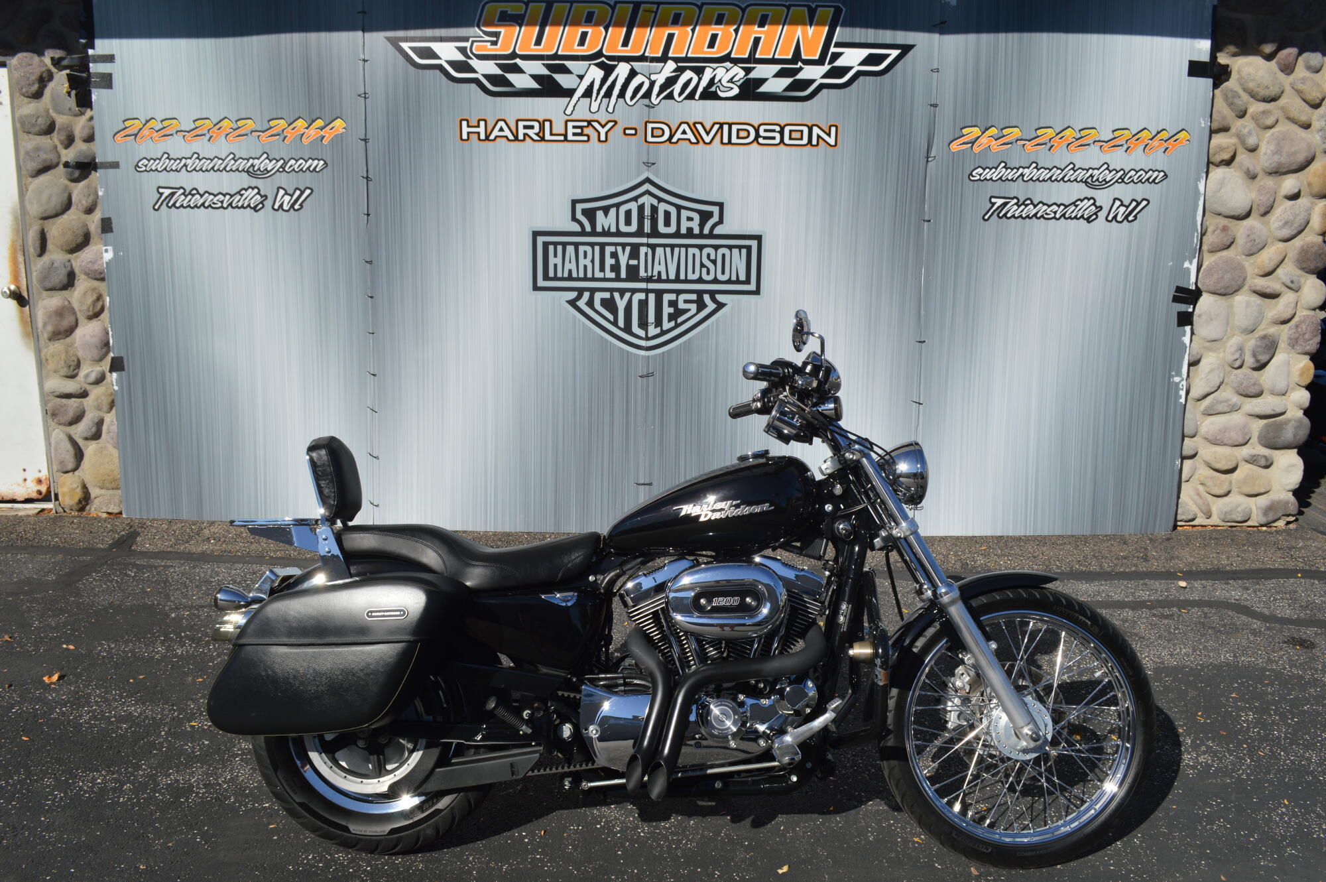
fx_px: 994
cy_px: 441
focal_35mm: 27
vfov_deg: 47.9
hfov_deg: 67.4
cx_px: 663
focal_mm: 18
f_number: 9
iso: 100
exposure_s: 1/320
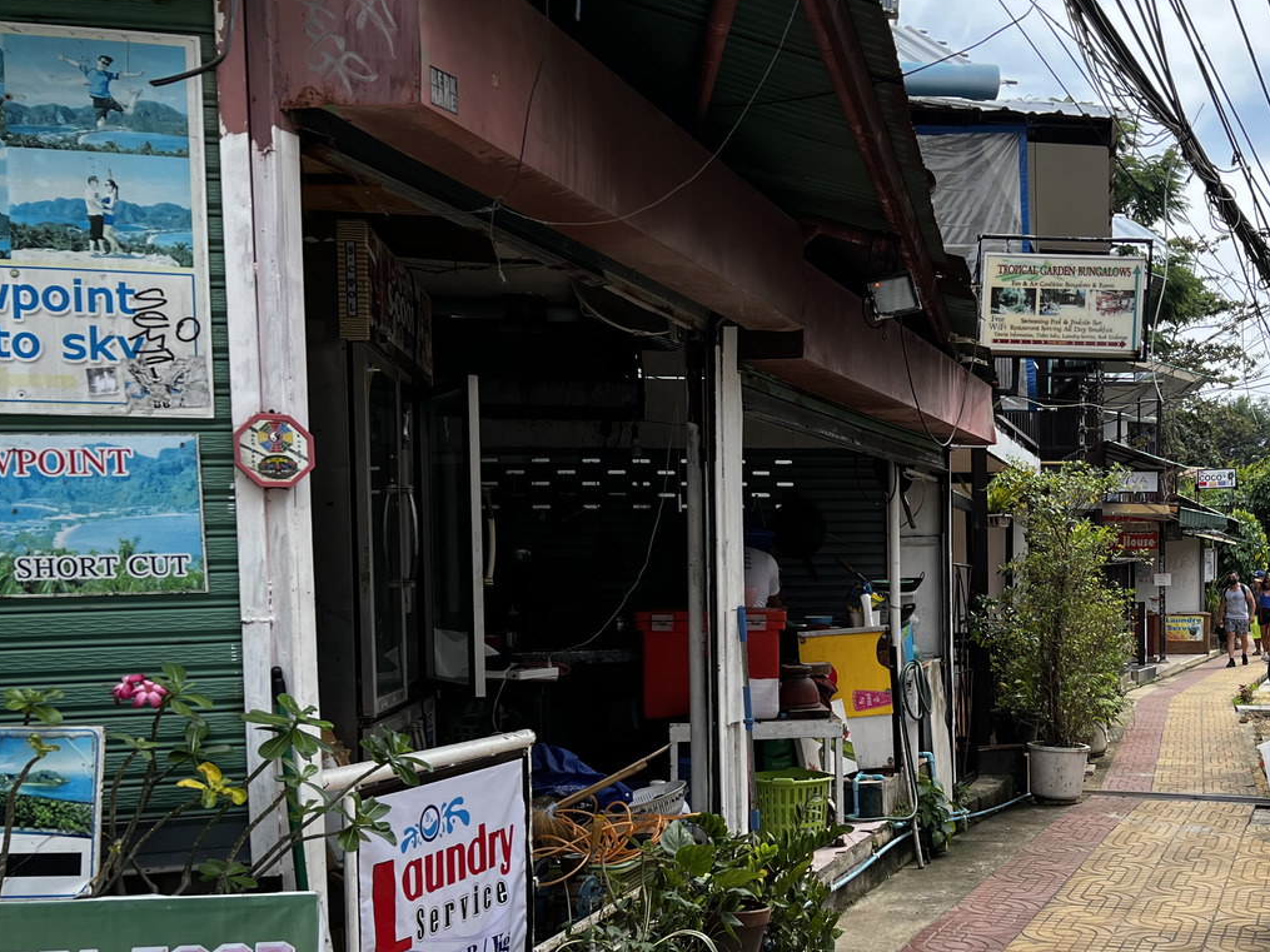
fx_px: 1504
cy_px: 662
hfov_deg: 44.1
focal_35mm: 41
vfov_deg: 34.7
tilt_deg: -4.1
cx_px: 972
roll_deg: +0.7
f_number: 1.5
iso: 50
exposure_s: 1/1553
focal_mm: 5.7
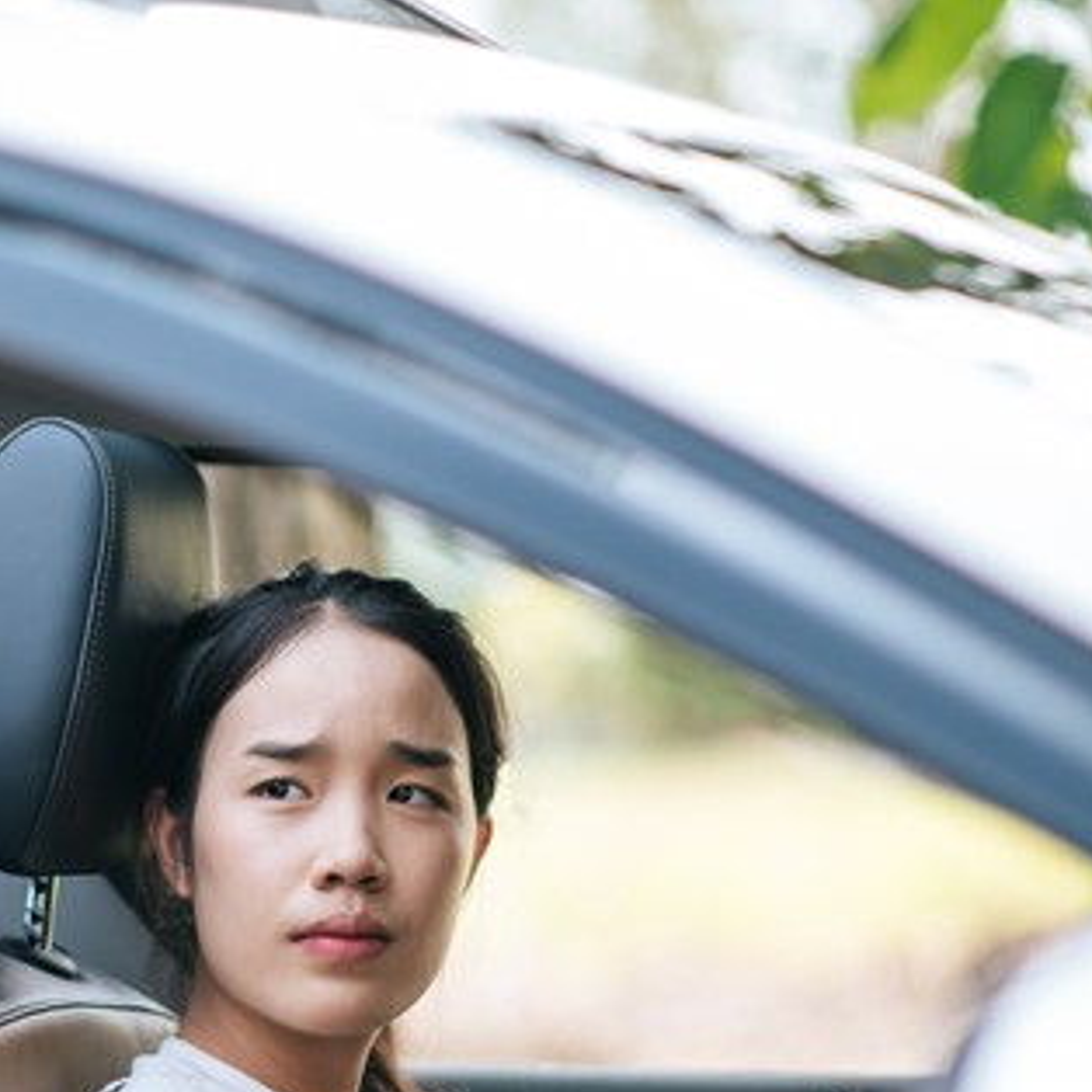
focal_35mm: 147
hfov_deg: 11.8
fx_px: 5246
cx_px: 52
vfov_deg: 11.9
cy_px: 709
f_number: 1.8
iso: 125
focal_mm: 85
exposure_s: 1/500
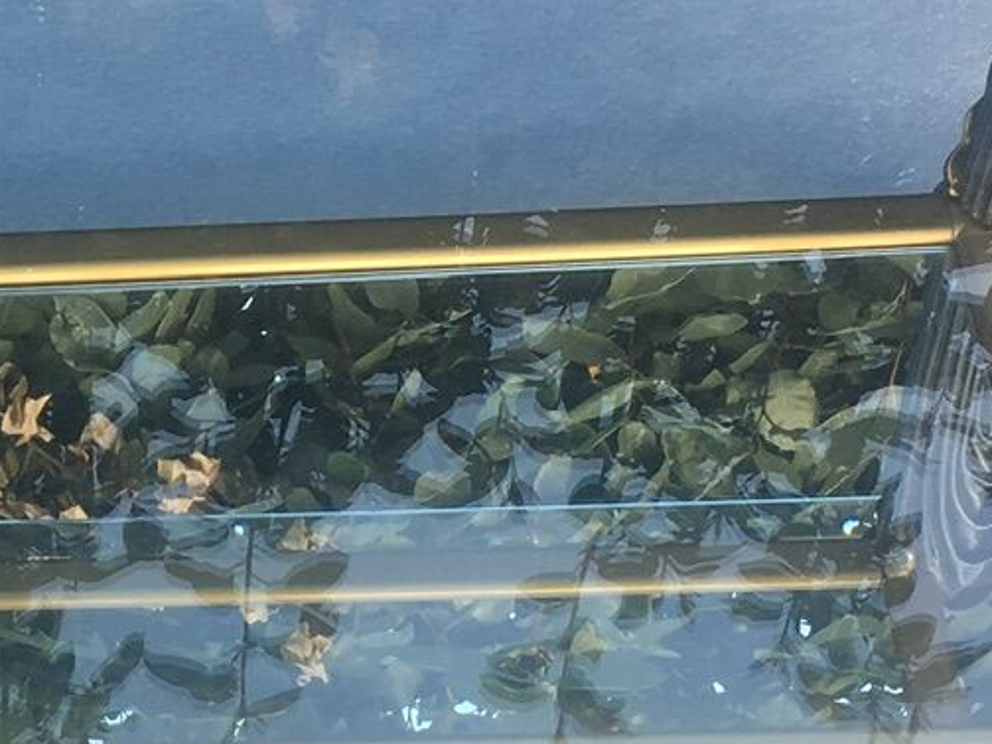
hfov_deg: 16.4
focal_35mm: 118
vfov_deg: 12.5
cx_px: 6
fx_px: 3381
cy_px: 324
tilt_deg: -52.8
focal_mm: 4.15
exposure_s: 1/155
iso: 25
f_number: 2.2
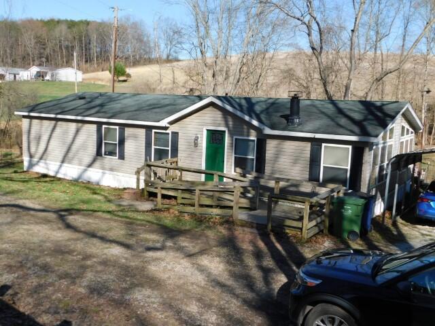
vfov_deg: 39.7
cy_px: 163
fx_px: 452
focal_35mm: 36
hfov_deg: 51.4
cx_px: 218
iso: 125
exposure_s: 1/800
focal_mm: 6.3
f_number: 3.5
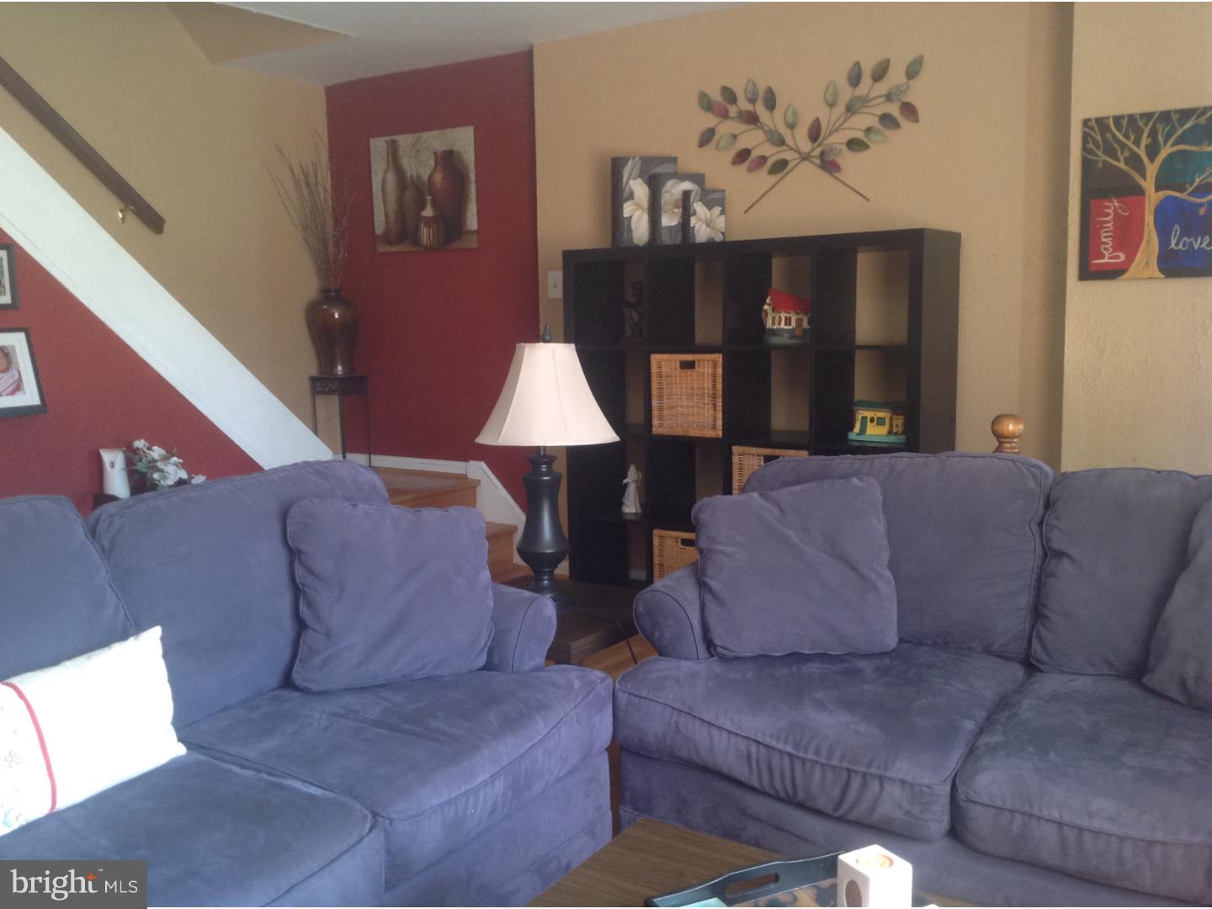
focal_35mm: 35
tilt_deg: -7.8
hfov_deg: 52.6
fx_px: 1225
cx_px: 606
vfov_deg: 40.7
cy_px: 454
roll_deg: +1.0
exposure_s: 1/15
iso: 125
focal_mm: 4.28
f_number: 2.4
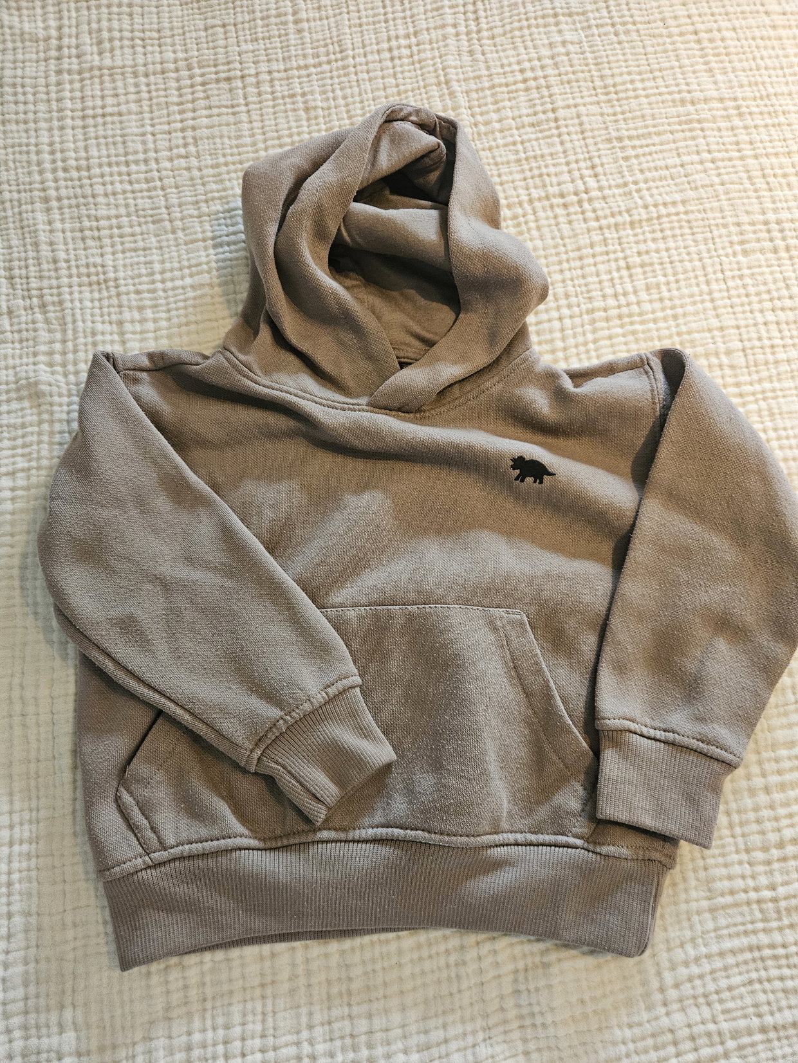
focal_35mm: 23
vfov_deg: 73.9
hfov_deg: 58.9
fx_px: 707
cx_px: 399
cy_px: 532
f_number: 1.8
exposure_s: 1/100
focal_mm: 5.4
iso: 800
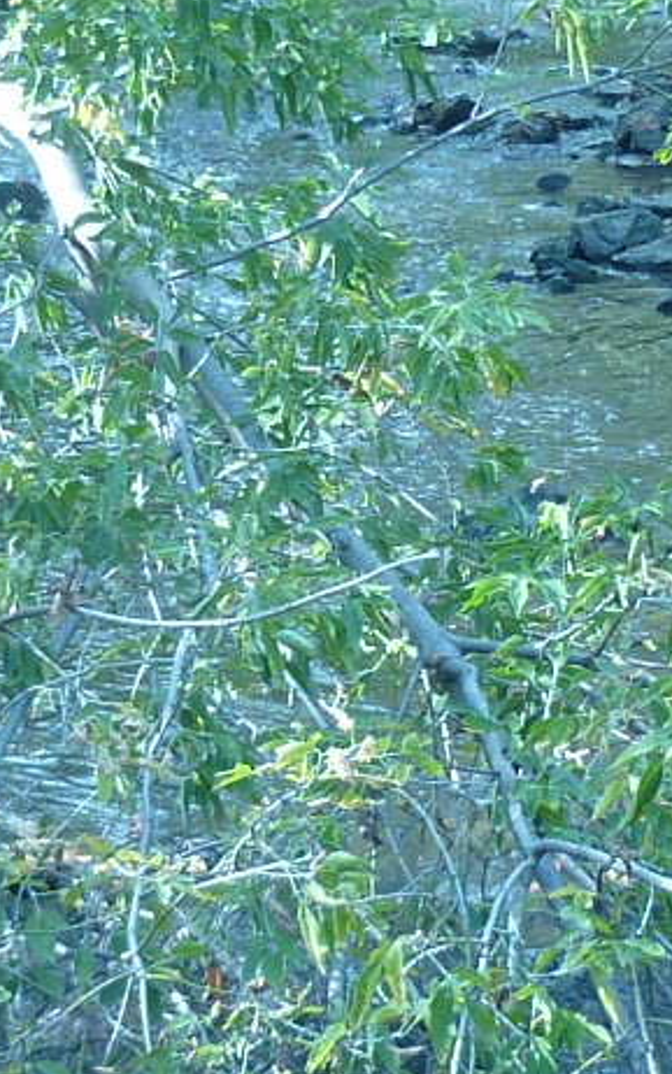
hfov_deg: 8.4
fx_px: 4539
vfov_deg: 13.5
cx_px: 121
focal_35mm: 155
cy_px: 372
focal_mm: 5.5
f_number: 2.8
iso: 80
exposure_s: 1/80
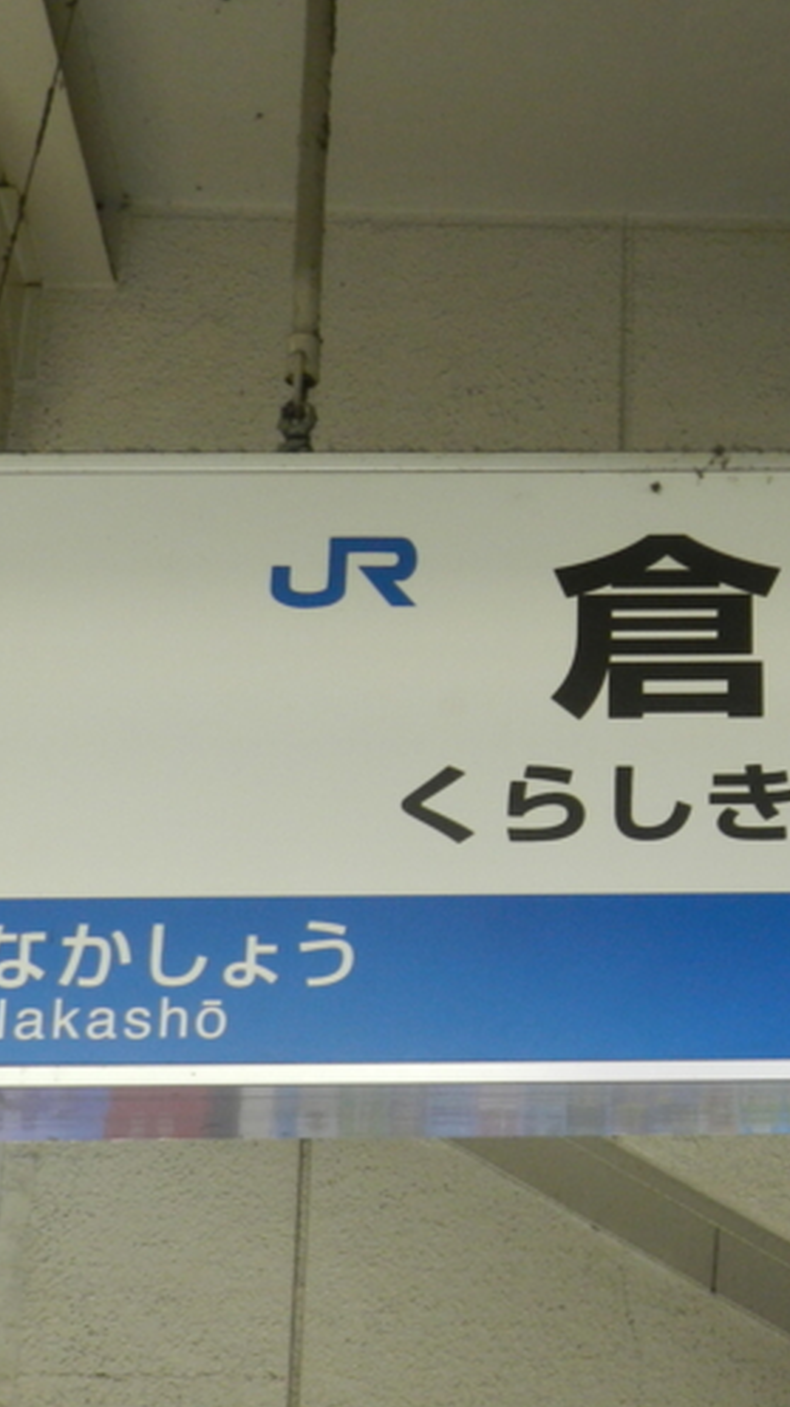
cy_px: 762
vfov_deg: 22.9
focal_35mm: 93
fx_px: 3469
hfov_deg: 12.8
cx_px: 861
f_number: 4.4
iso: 280
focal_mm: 9.4
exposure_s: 1/30
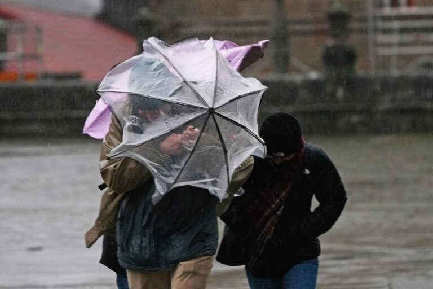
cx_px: 216
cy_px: 144
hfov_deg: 7.5
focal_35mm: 274
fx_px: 3295
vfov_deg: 5.0
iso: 2500
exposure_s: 1/320
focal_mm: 274
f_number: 5.6
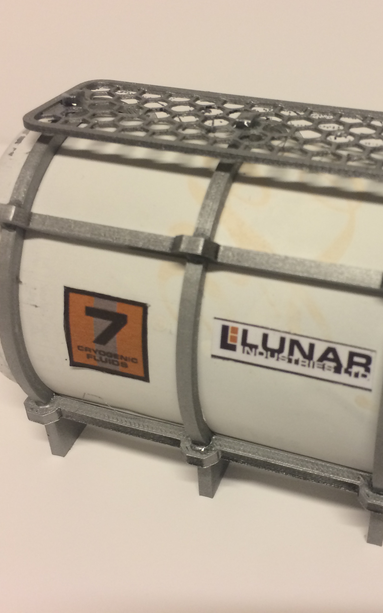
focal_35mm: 42
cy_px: 300
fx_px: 701
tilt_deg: -37.0
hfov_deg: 30.3
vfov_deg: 47.2
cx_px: 258
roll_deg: -0.4
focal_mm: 4.15
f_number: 2.2
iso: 100
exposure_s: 1/33
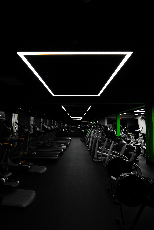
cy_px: 115
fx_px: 128
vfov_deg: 84.0
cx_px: 77
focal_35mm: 20
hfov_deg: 61.9
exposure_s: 1/200
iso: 125
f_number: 3.5
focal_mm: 20
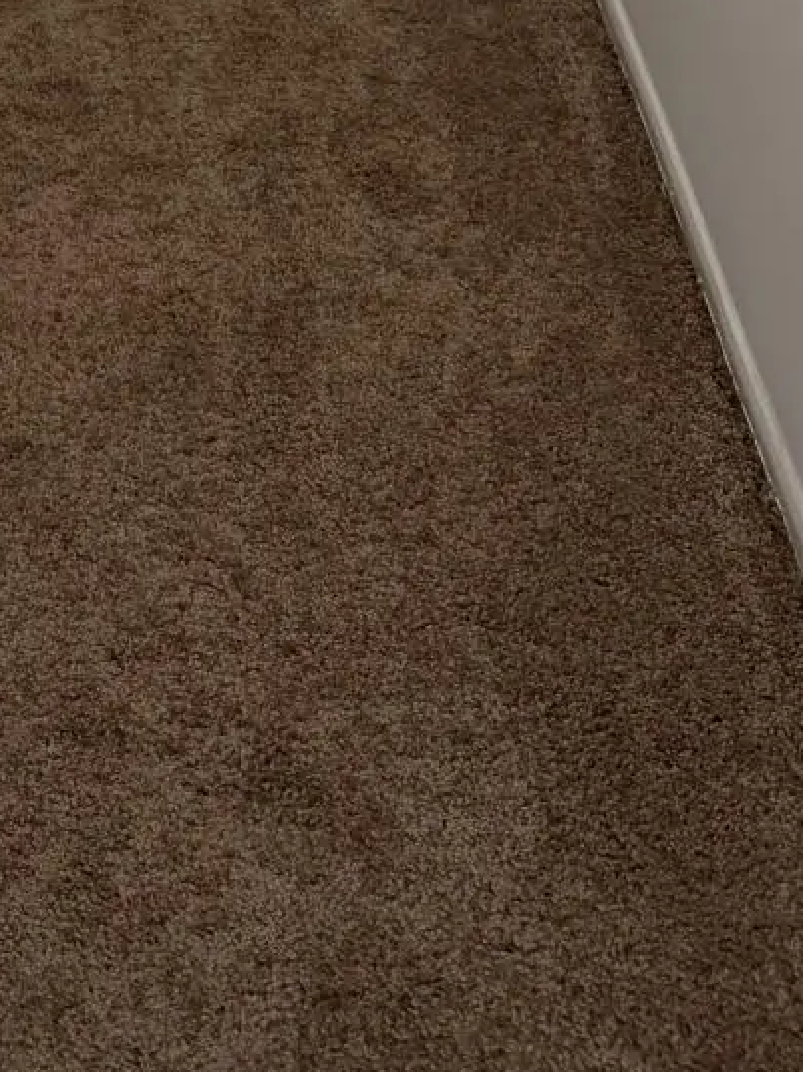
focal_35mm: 89
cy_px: -855
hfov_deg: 15.8
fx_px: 2754
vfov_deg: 17.7
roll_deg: +3.1
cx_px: -217
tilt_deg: -9.7
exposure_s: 1/179
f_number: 1.78
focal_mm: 6.76
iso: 200
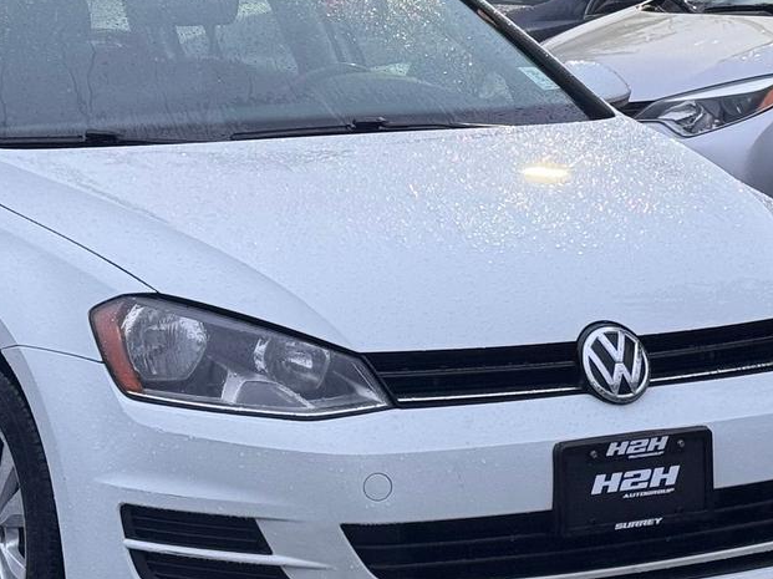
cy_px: 263
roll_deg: +0.7
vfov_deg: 14.9
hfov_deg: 19.8
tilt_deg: -4.9
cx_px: 246
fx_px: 2209
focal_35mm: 99
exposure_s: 1/85
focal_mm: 6.76
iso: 100
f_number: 1.78
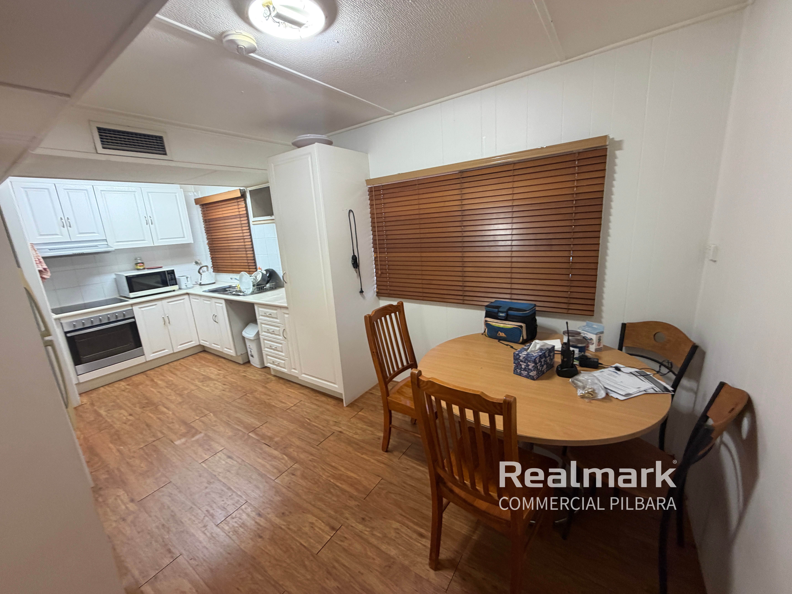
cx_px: 396
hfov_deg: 102.1
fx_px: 320
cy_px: 297
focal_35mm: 14
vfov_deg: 85.7
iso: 200
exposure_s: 1/50
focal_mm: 2.22
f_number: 2.2
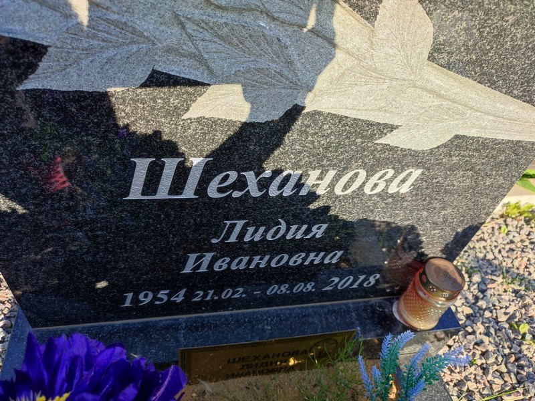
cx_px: 268
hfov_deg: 69.4
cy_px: 200
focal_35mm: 25
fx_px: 386
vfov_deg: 54.9
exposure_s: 1/100
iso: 58
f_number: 1.9
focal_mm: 6.04
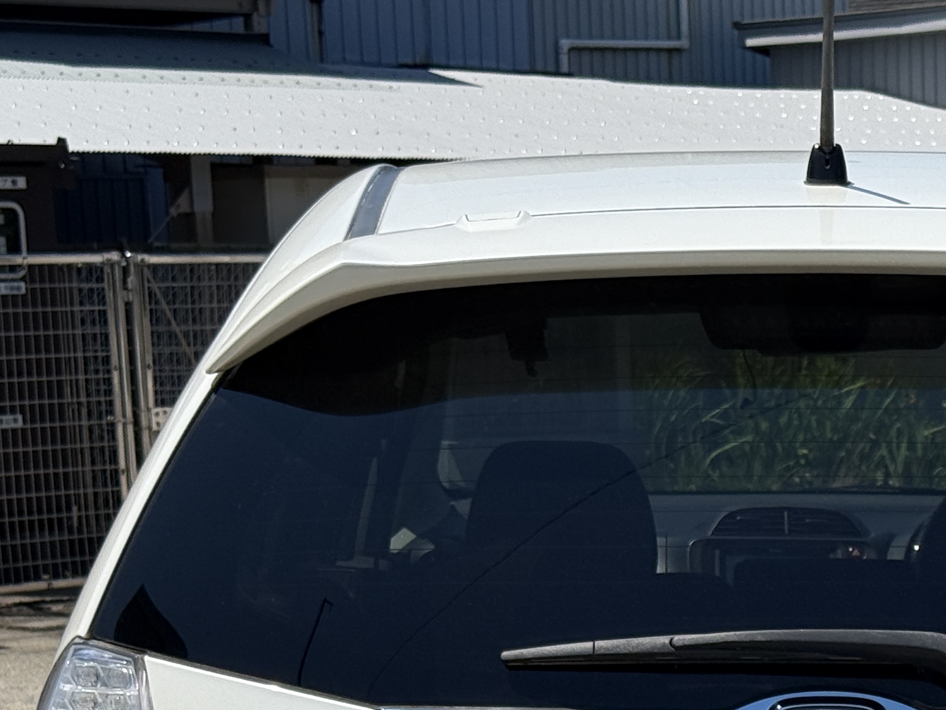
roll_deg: +1.6
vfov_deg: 11.8
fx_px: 3335
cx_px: 825
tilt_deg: -10.3
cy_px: 893
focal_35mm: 122
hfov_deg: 16.0
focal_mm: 6.76
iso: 100
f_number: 1.78
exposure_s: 1/8772
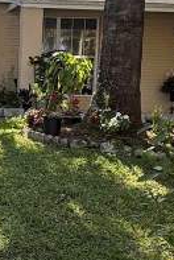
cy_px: 106
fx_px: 426
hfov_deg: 18.4
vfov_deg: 33.8
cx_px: -133
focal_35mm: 59
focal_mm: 2.22
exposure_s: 1/531
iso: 64
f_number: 2.2
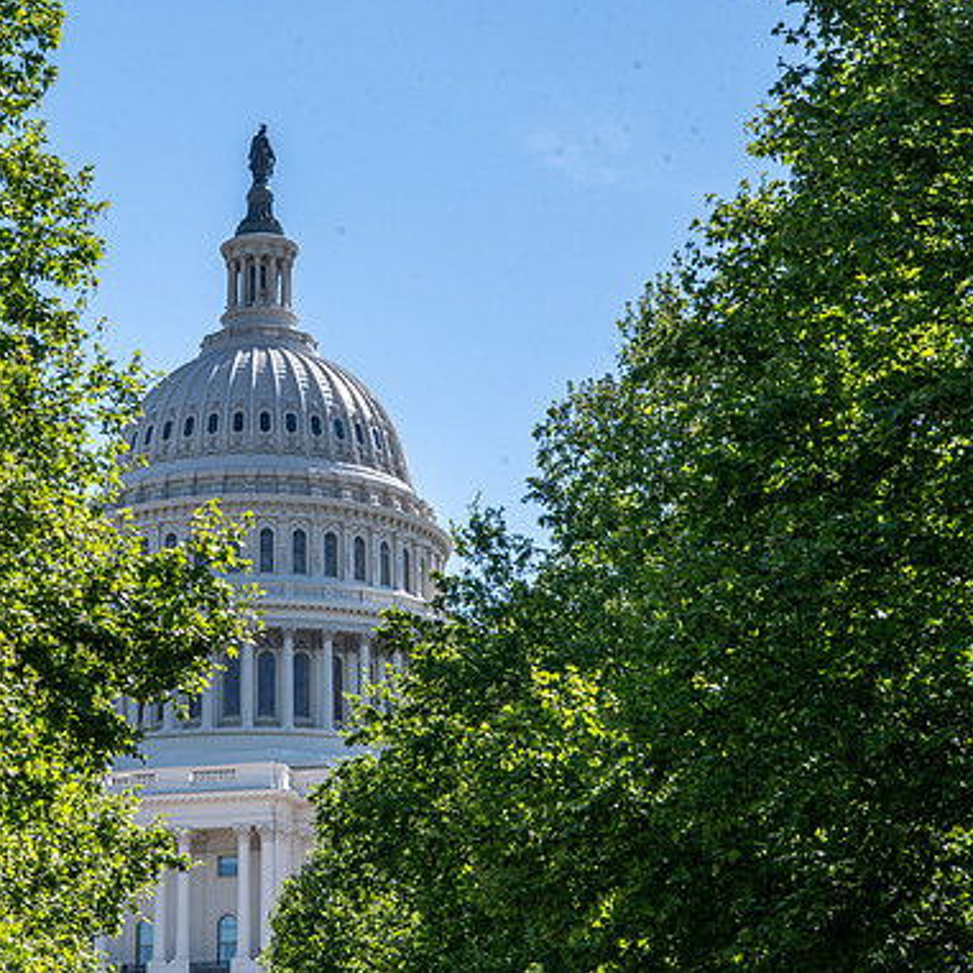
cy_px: 481
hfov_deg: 17.8
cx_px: 248
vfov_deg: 17.9
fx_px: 3085
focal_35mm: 97
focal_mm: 50
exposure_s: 1/125
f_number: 18
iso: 140
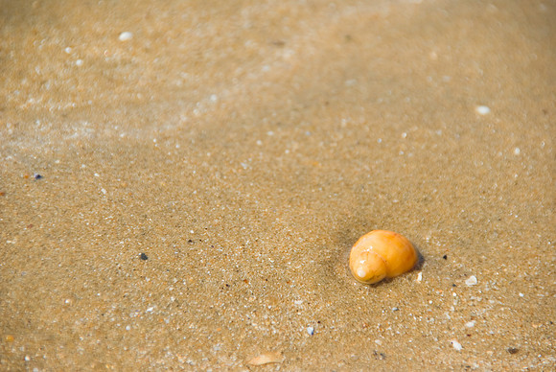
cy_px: 186
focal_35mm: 375
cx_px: 278
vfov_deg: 3.7
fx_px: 5797
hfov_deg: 5.5
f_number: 8
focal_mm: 250
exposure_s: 1/500
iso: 140
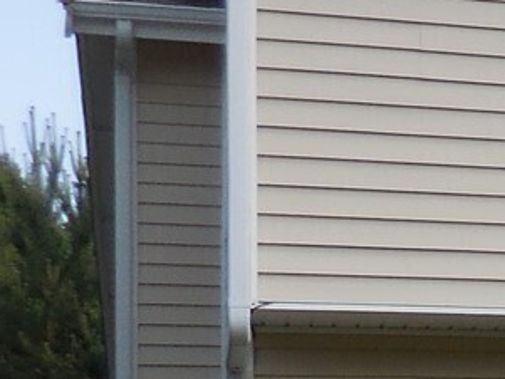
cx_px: 1129
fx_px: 1941
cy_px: 488
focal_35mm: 133
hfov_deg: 12.4
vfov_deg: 10.9
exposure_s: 1/800
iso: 125
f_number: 3.3
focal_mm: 4.5
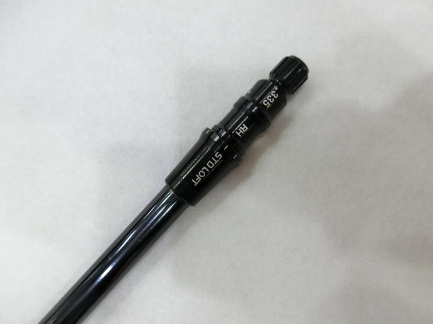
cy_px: 162
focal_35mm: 25
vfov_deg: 54.9
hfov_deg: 69.4
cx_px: 216
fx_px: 313
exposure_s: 1/125
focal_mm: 5.4
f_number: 2.8
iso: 160
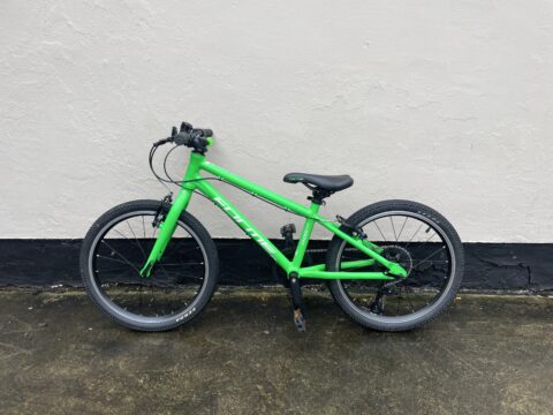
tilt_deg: -16.0
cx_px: 276
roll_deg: -0.8
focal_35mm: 26
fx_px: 415
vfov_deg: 53.1
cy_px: 208
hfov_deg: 67.3
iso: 32
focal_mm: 4.2
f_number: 1.6
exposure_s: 1/150
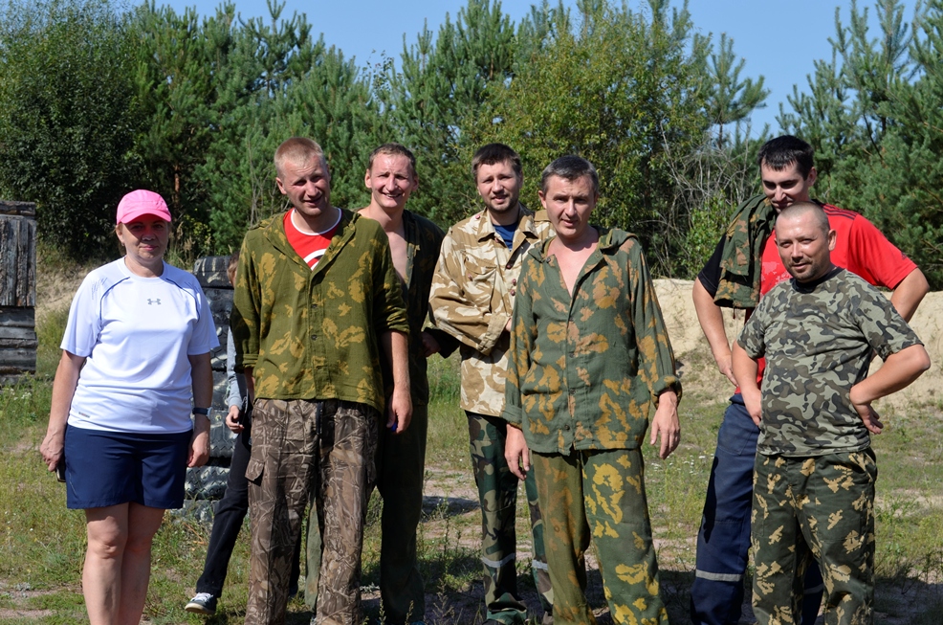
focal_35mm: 60
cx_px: 472
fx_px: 1568
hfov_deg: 33.5
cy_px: 312
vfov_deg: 22.5
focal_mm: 40
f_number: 8
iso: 100
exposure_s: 1/250
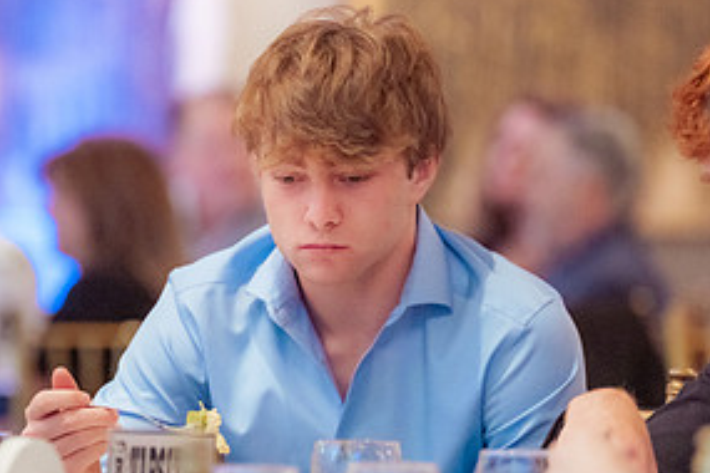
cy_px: 288
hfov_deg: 5.4
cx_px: 279
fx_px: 7533
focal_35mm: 382
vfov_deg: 3.6
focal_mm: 180
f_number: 2.8
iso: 3200
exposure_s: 1/250
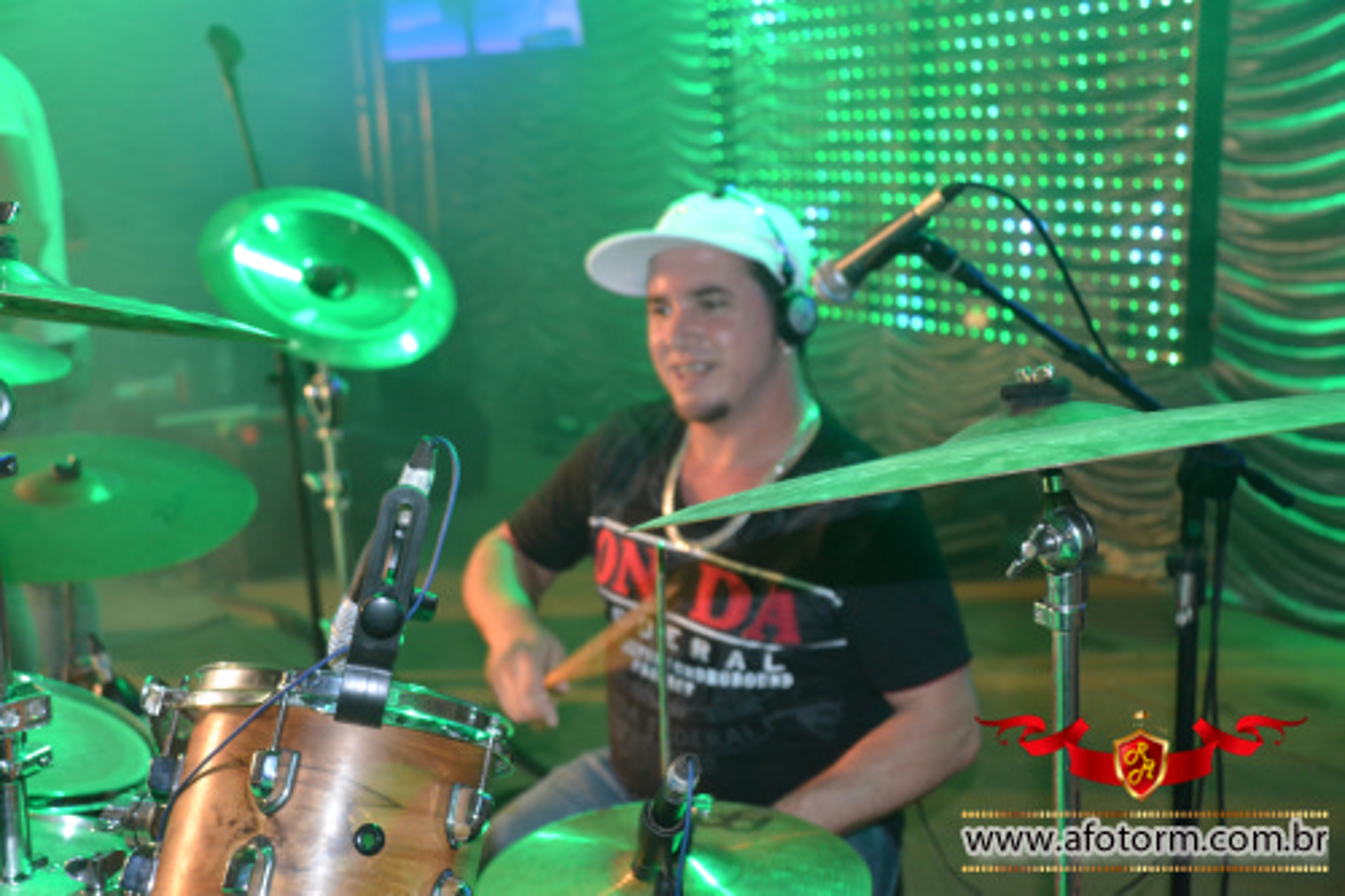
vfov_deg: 31.9
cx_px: 672
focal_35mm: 42
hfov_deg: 46.4
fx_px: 1569
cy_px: 448
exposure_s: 1/60
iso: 1600
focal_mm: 28
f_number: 4
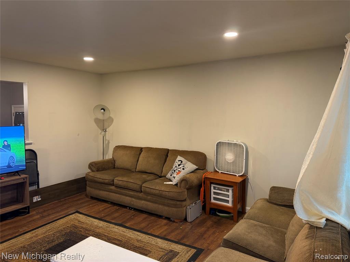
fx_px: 243
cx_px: 175
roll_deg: -0.1
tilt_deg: -3.6
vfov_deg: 56.8
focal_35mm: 24
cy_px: 131
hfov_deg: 71.6
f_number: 1.78
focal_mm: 6.76
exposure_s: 1/60
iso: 200
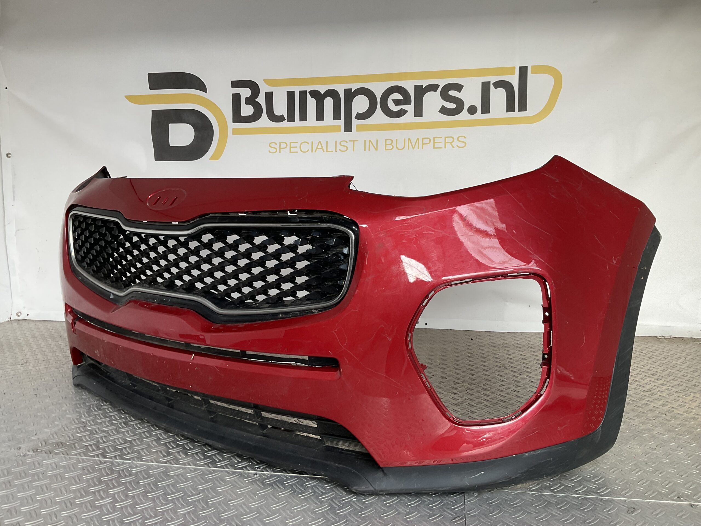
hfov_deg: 61.7
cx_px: 350
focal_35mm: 29
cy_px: 263
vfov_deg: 48.2
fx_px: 587
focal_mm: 3
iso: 32
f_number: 1.8
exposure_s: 1/120
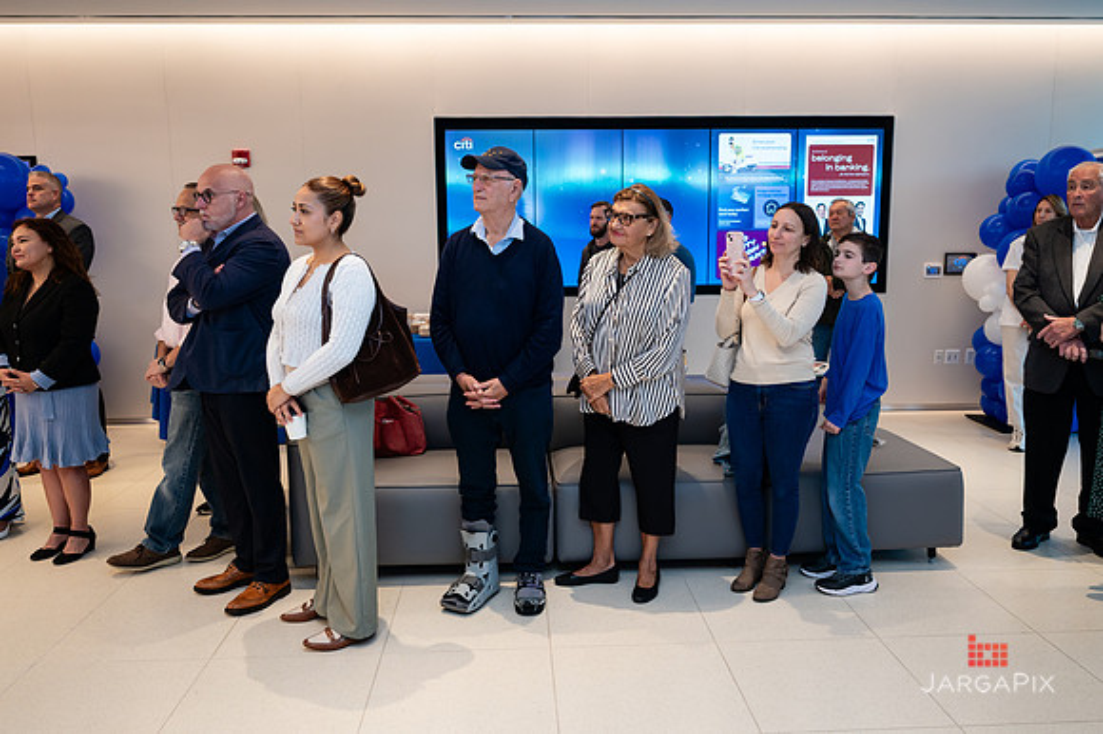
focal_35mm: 30
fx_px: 904
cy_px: 367
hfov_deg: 62.8
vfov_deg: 44.2
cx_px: 552
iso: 500
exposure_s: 1/200
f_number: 3.5
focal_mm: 28
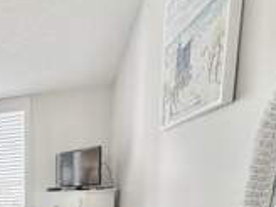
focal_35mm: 41
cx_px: -66
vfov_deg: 30.6
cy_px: 238
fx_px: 327
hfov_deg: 34.9
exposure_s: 1/120
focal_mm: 2.22
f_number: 2.2
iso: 80
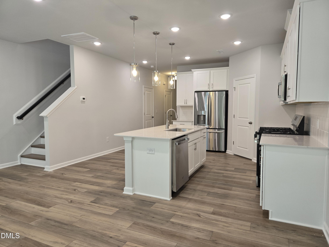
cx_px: 164
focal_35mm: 23
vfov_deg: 58.9
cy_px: 124
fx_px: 219
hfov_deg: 73.9
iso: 100
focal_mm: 5.4
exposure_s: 1/120
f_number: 1.8
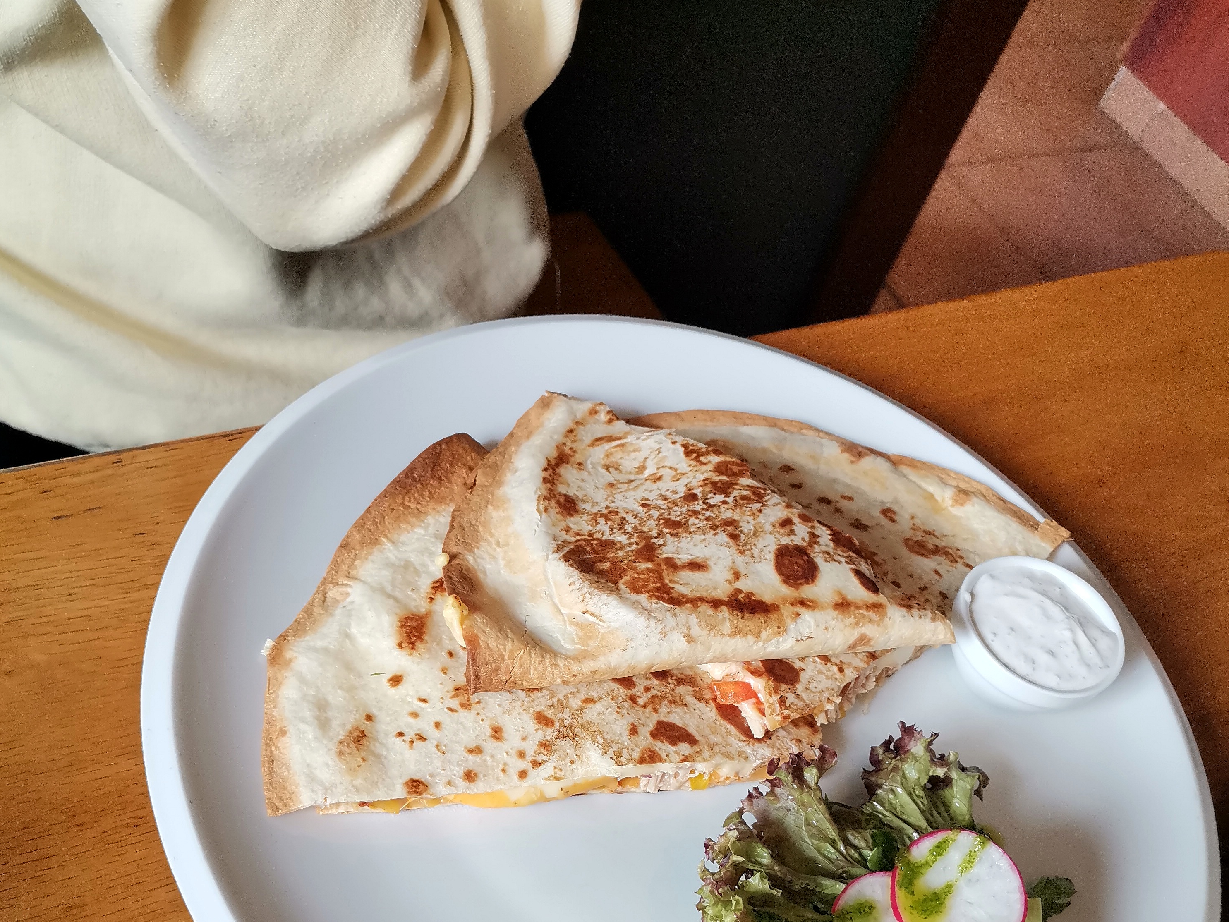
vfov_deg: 39.4
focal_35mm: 35
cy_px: 709
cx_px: 610
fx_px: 1243
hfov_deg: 52.6
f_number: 1.8
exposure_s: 1/100
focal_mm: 4.75
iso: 125
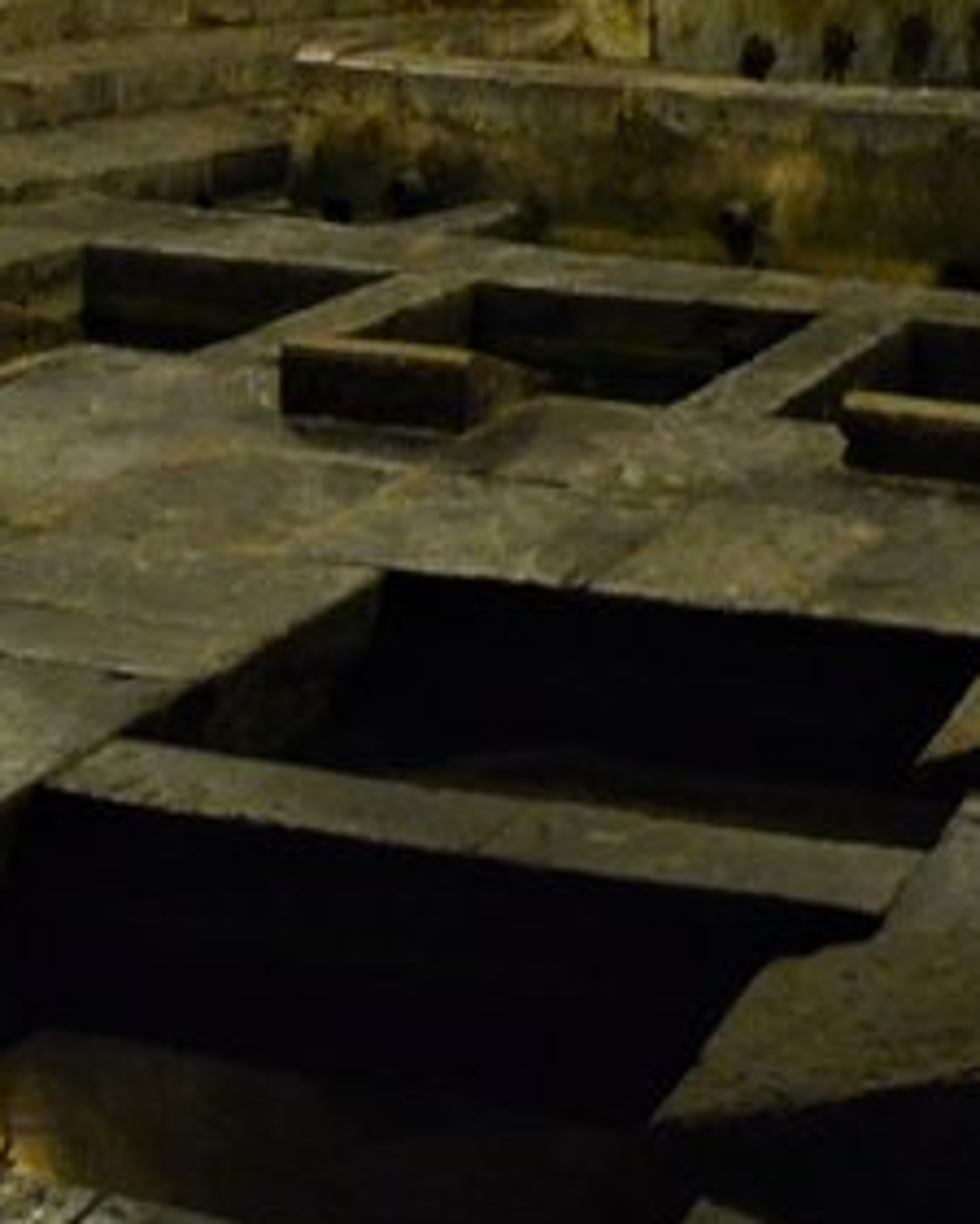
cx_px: 862
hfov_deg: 20.9
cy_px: -152
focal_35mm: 72
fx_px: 2609
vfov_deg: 24.5
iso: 6400
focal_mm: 18
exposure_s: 1/25
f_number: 7.1
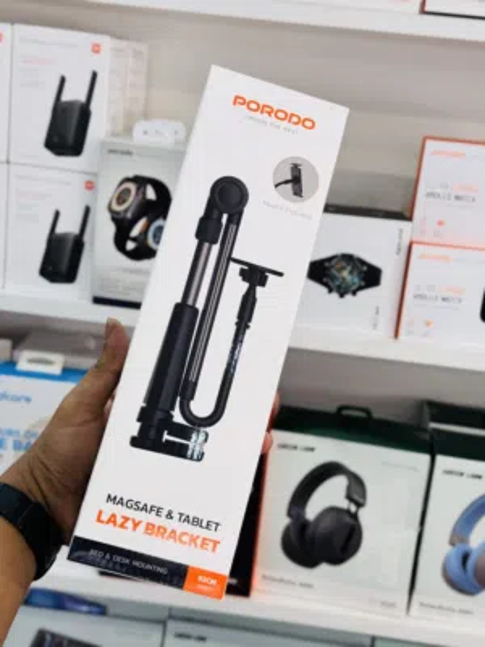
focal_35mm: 48
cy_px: 324
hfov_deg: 30.3
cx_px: 242
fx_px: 897
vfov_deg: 39.7
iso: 50
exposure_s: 1/142
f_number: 1.78
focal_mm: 6.76
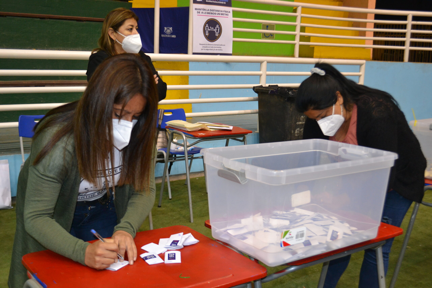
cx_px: 216
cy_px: 144
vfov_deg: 30.9
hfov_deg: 45.0
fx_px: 522
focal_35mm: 44
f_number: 4.5
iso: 1000
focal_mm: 29
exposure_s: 1/60
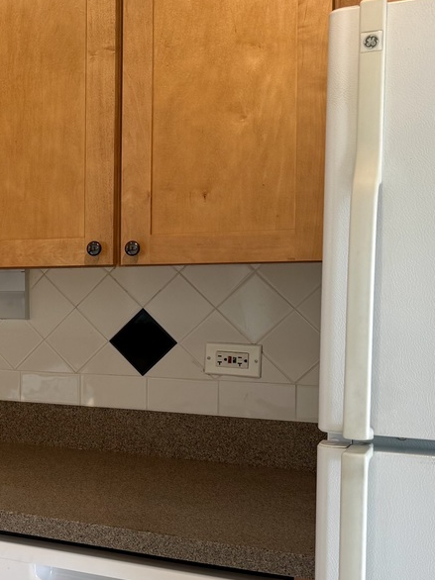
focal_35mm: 59
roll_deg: +0.7
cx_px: -134
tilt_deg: -3.1
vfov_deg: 32.6
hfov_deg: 22.2
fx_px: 989
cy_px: 337
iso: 100
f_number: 1.78
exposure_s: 1/120
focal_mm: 6.76
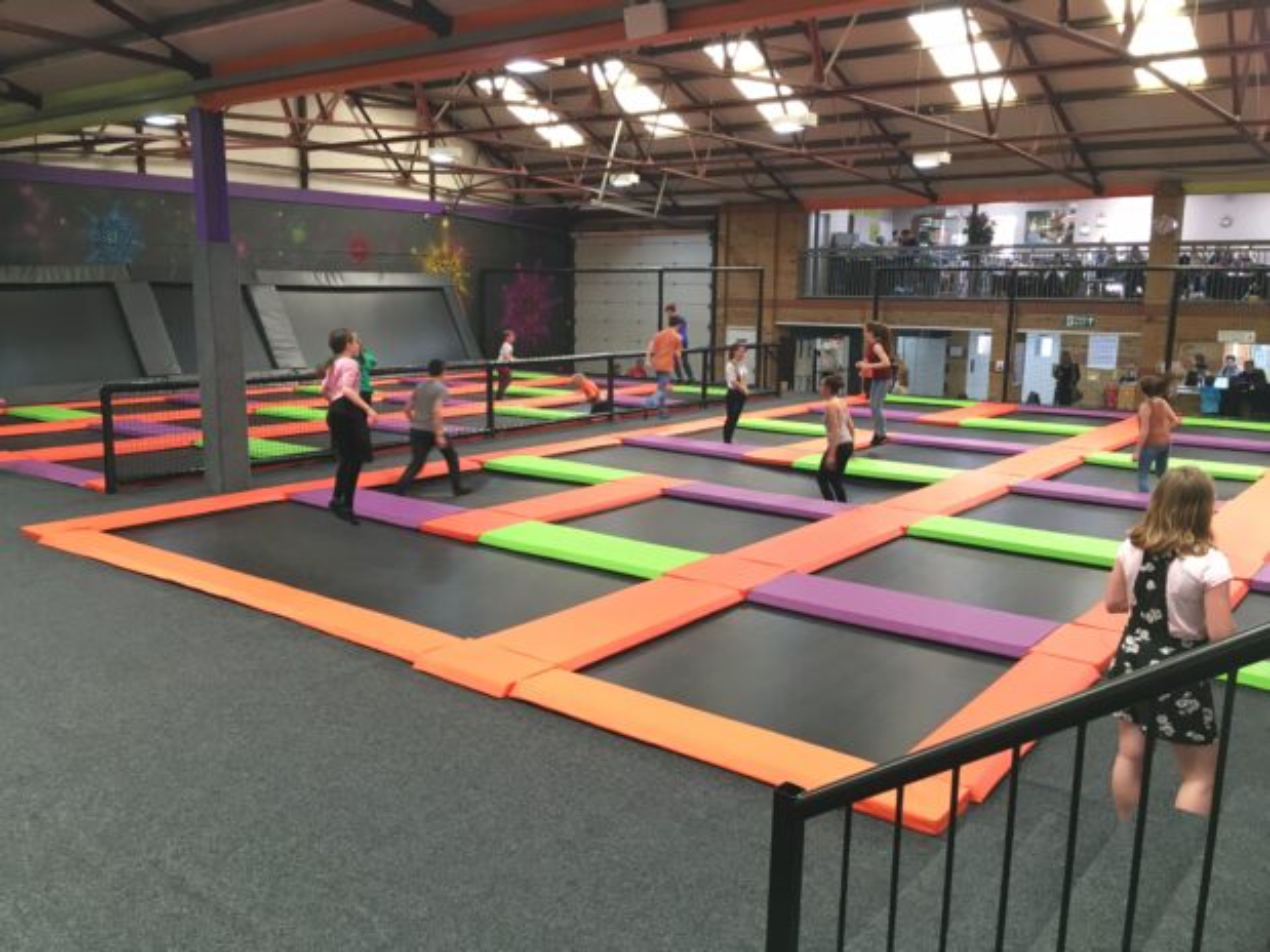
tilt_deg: -9.5
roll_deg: -1.5
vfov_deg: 48.2
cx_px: 635
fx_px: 1064
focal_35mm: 29
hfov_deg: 61.7
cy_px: 476
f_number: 2.2
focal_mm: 4.15
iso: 80
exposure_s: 1/33
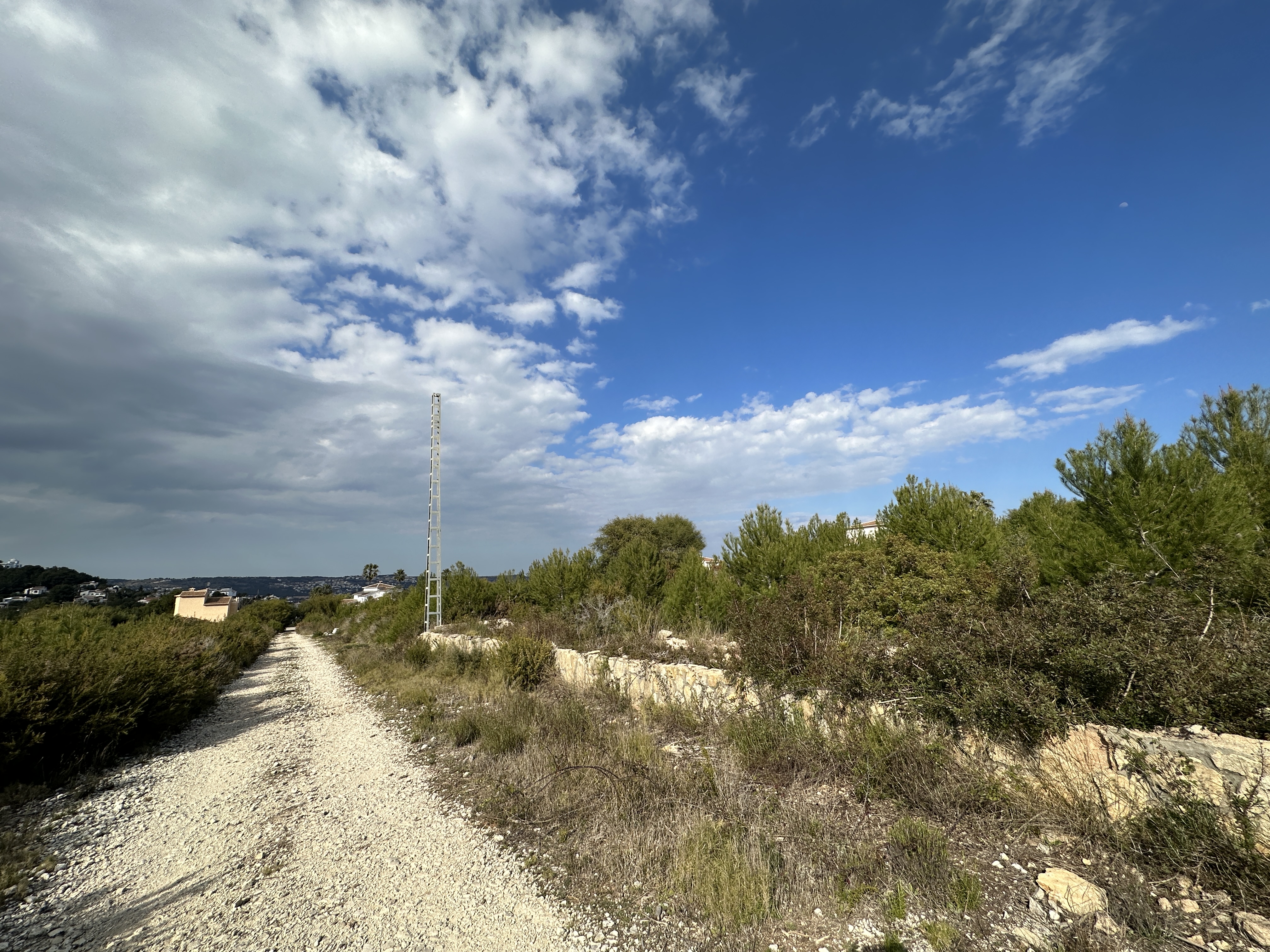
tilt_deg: +10.9
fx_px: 514
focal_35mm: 14
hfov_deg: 102.1
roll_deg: +1.9
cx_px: 635
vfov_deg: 85.7
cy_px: 476
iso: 50
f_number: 2.2
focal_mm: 2.22
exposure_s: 1/2882
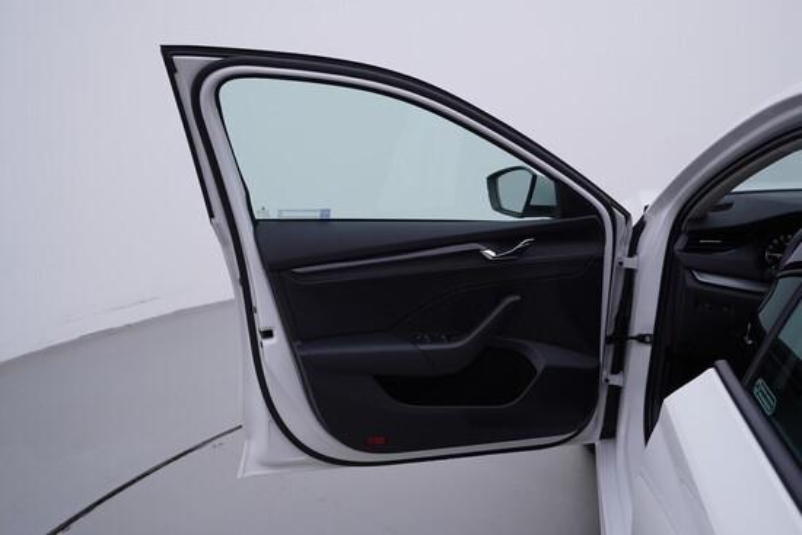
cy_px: 268
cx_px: 401
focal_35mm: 36
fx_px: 802
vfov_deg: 36.9
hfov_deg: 53.1
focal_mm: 24
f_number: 4.5
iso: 125
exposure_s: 1/100
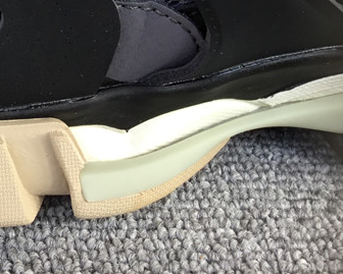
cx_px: -109
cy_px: -69
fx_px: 823
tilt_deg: -31.7
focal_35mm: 81
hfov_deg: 21.2
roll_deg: -2.7
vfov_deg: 17.9
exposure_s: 1/100
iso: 25
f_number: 2.4
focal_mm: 3.3
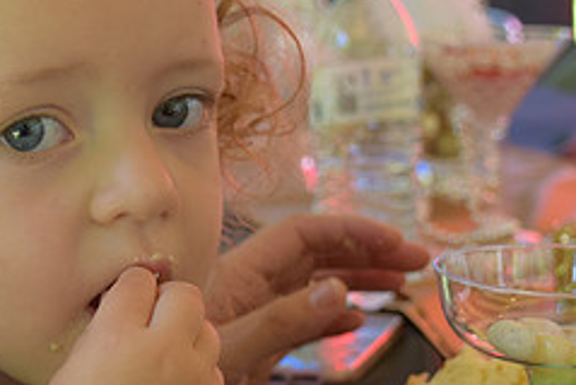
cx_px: 145
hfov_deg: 16.0
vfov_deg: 10.8
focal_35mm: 127
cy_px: 239
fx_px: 2038
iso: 400
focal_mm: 35
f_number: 5.6
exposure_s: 1/125
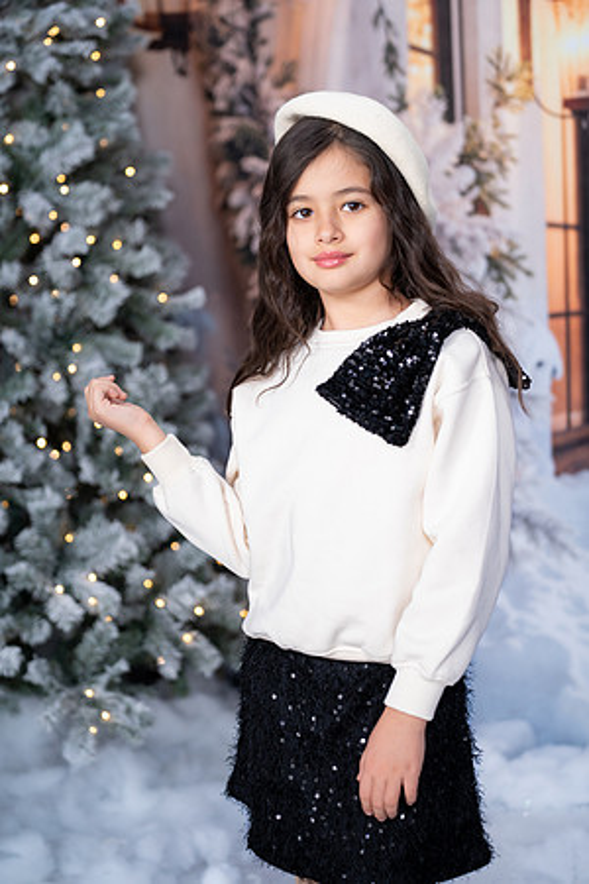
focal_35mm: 70
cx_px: 294
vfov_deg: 28.8
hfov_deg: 19.5
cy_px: 442
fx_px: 1718
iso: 250
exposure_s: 1/160
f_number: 2.8
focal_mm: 70
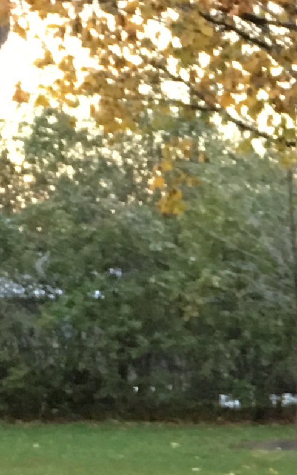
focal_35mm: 158
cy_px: 499
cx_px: 644
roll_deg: +0.4
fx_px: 2046
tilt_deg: -4.4
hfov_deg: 7.8
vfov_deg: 13.0
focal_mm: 4.15
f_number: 2.2
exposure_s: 1/30
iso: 160
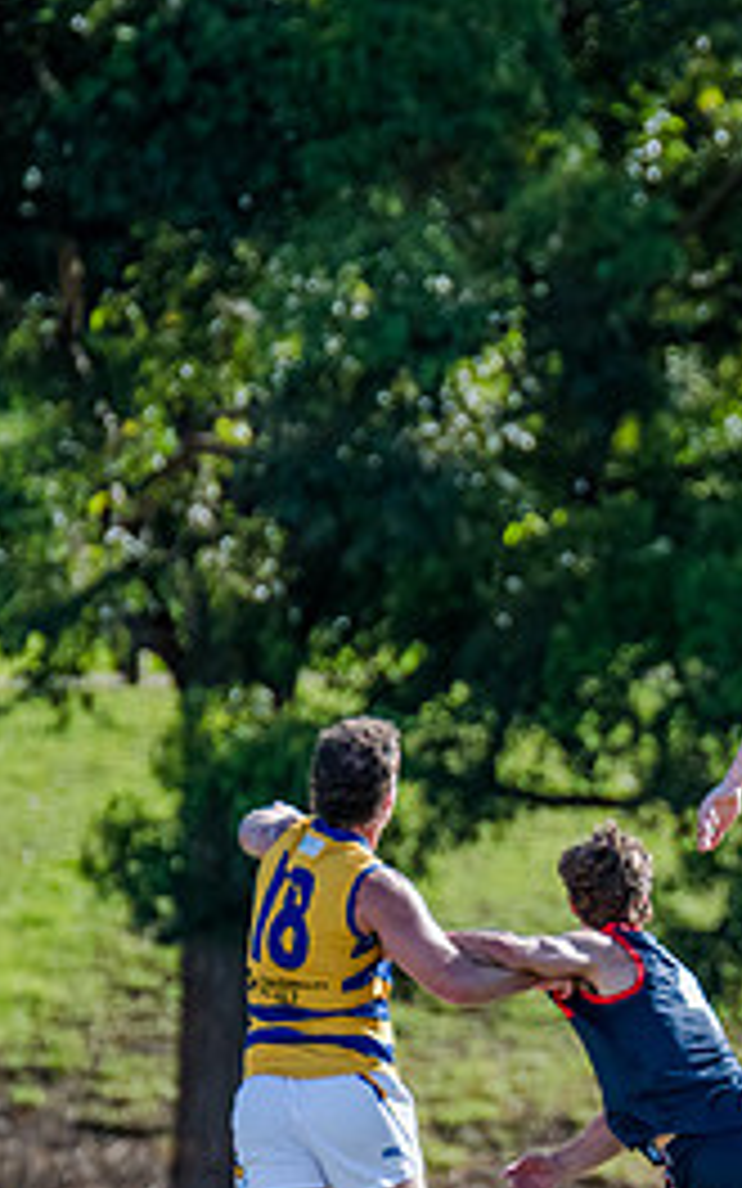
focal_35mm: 1015
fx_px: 32840
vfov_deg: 2.1
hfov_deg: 1.3
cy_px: 763
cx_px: 1118
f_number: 5
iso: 800
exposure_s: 1/1600
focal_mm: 420
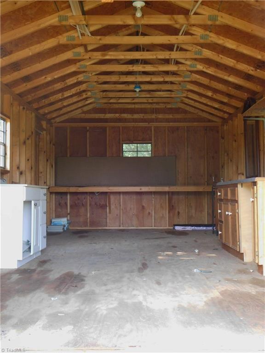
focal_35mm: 45
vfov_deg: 42.1
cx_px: 132
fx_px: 459
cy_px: 176
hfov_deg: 32.2
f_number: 4
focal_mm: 8
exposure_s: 1/30
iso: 400
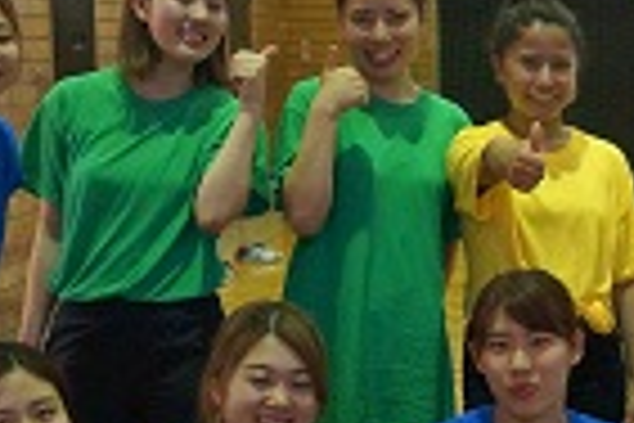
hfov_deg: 16.5
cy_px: 376
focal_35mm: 121
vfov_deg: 11.3
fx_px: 2131
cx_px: 677
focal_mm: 24
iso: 3200
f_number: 4
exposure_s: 1/160
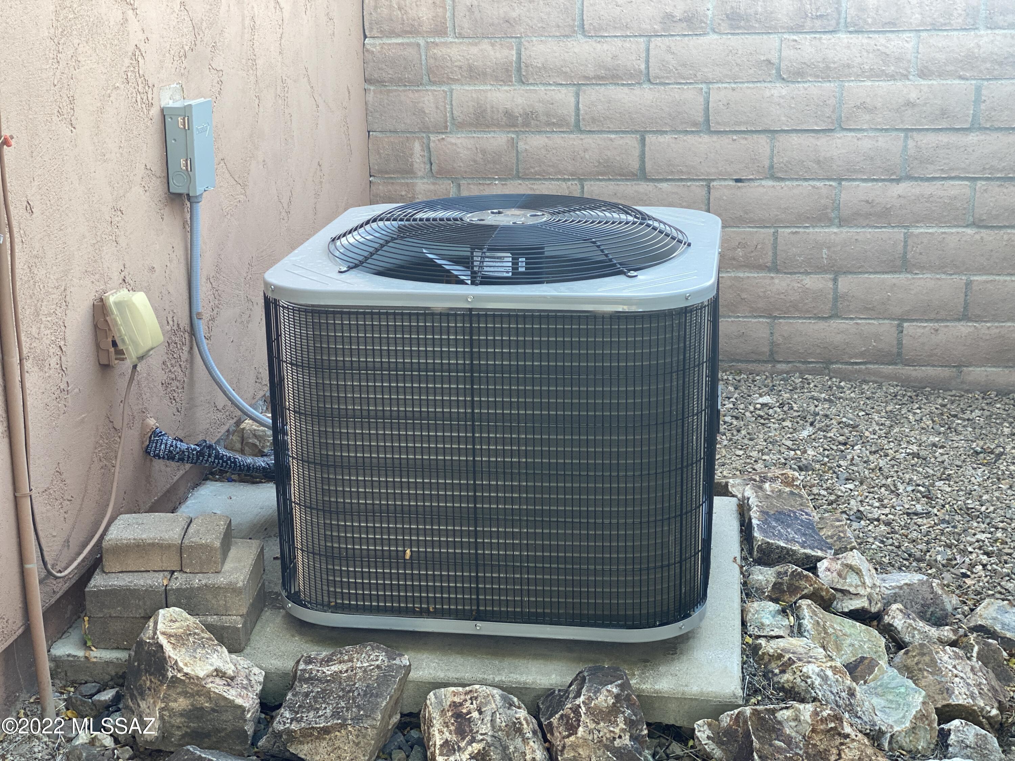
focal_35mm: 52
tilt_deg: -17.1
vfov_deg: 28.0
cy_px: 380
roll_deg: -0.3
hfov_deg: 36.8
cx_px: 508
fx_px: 1525
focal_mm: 6
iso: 64
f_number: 2
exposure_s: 1/122
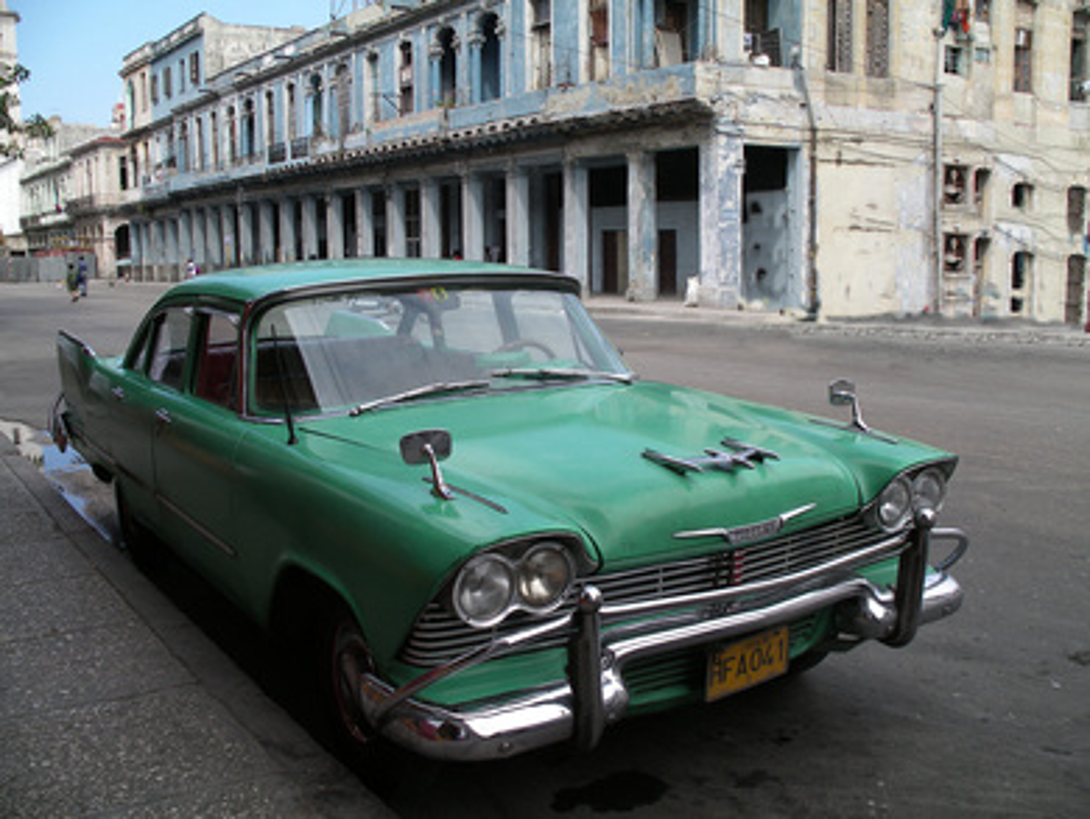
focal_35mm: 37
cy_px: 410
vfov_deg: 38.7
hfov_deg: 50.1
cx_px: 545
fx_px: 1166
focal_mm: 7.8
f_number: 4.2
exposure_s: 1/250
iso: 80
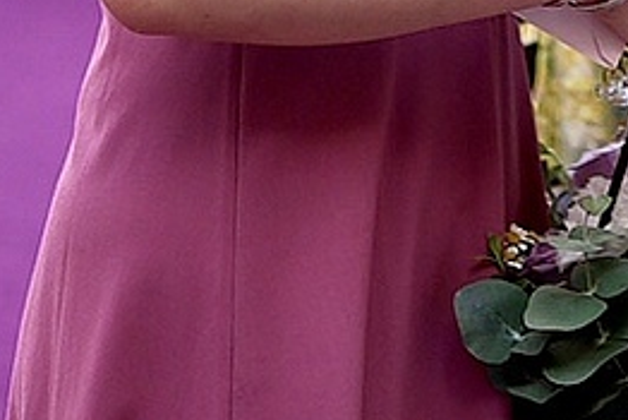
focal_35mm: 176
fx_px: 3072
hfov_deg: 11.3
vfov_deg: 7.3
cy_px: -581
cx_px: 877
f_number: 1.4
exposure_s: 1/1000
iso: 100
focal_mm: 24
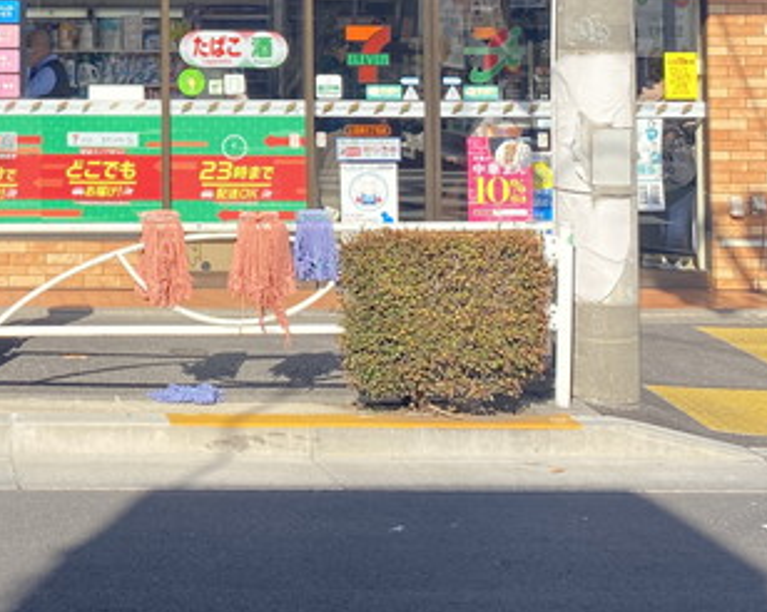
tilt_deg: +3.5
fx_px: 1497
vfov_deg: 21.9
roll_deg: -0.2
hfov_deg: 26.9
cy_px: -55
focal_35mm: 66
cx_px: -30
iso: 32
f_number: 1.8
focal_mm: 4.25
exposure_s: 1/1346
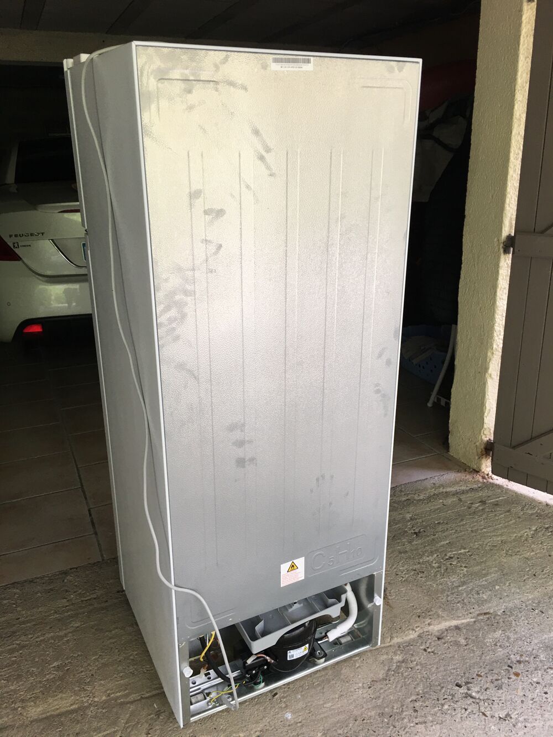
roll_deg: +2.0
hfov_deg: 48.2
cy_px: 368
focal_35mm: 29
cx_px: 276
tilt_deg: -14.9
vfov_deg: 61.7
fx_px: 618
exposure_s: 1/33
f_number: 2.2
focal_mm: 4.15
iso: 32
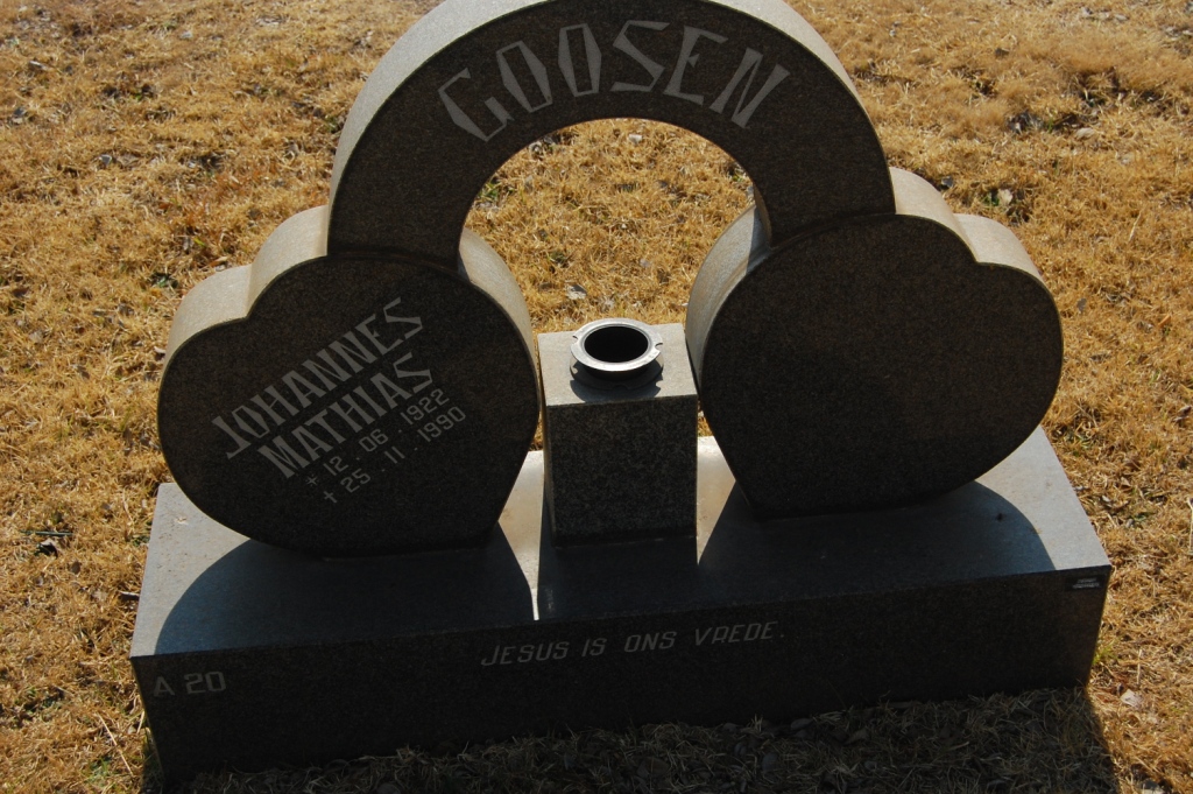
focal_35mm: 51
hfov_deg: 38.9
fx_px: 1689
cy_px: 397
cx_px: 596
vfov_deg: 26.4
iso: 400
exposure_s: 1/1000
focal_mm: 34
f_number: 7.1
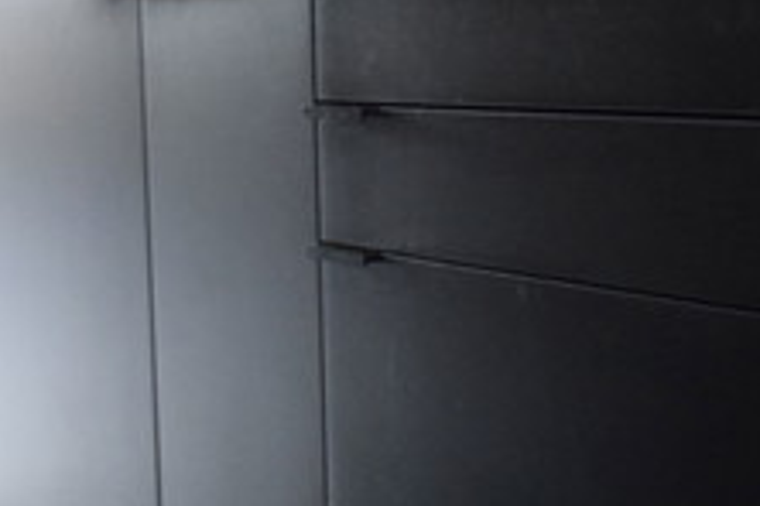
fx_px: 2262
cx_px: 269
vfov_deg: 12.8
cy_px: 330
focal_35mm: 107
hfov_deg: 19.0
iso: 4500
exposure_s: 1/60
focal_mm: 31
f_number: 4
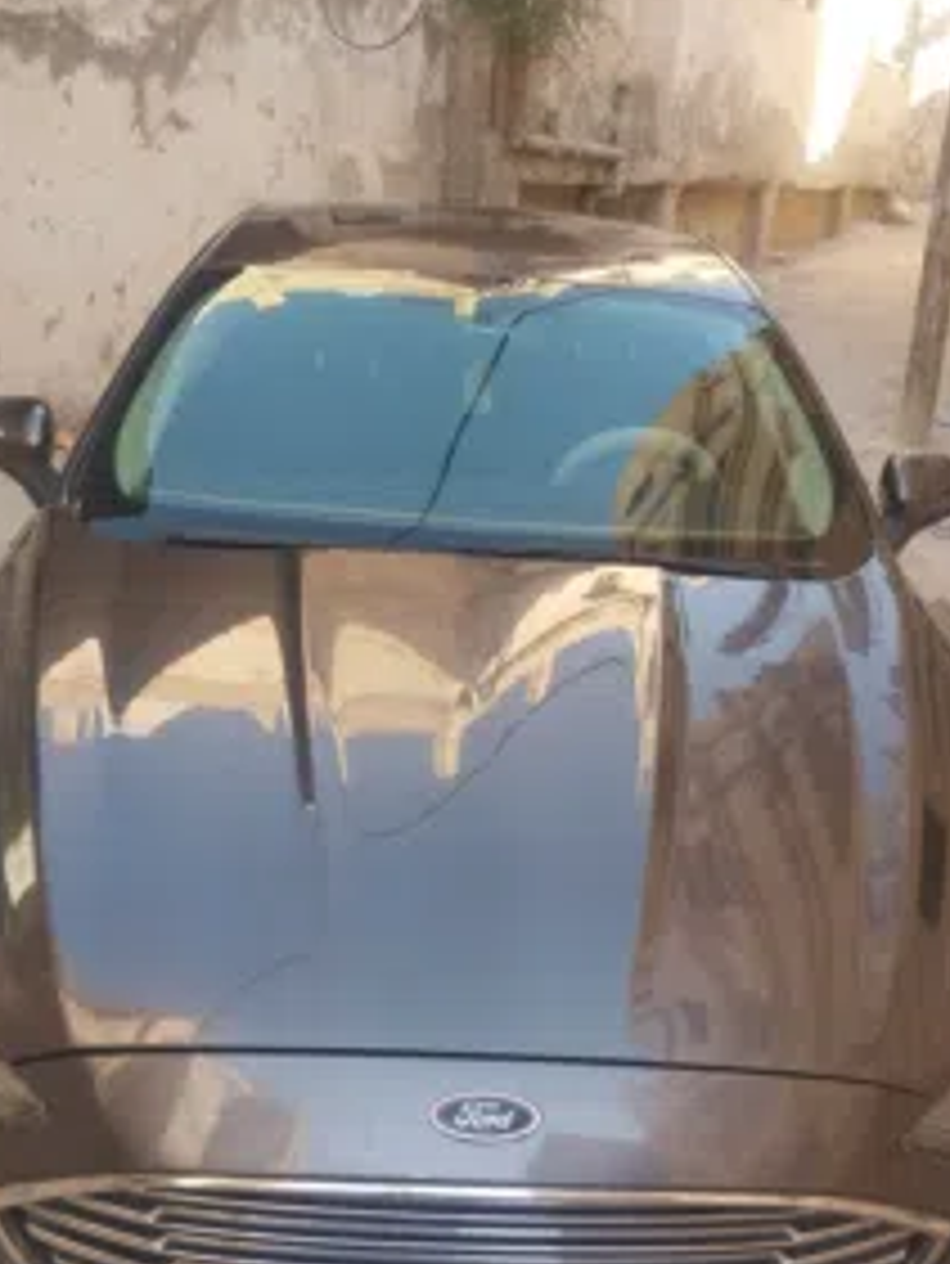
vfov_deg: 50.1
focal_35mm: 37
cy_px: 576
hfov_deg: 38.7
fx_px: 1353
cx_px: 518
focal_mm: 4
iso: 20
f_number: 1.8
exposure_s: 1/100
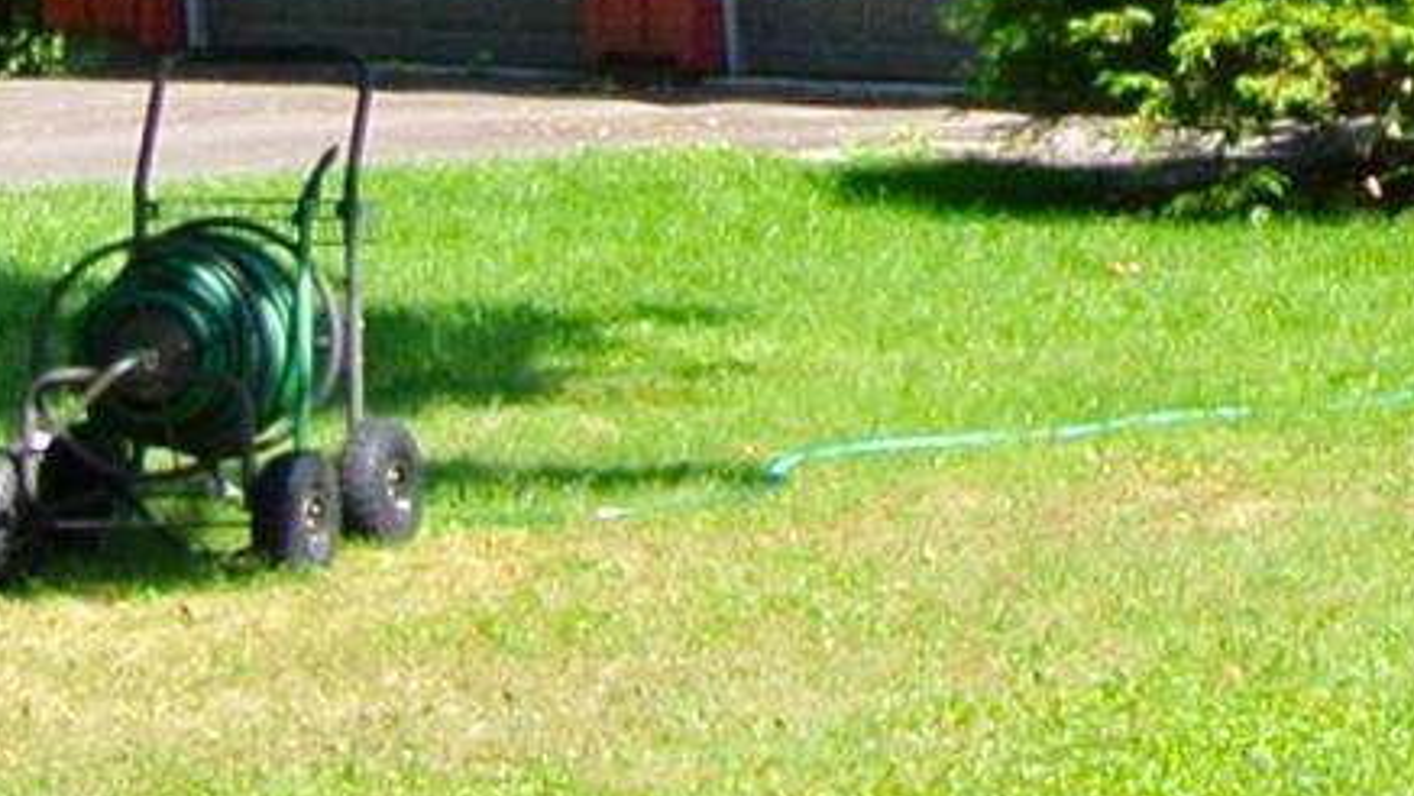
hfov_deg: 8.0
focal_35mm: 252
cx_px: 3126
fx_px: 9450
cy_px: -786
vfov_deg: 4.7
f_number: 5.6
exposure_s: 1/200
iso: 100
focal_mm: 13
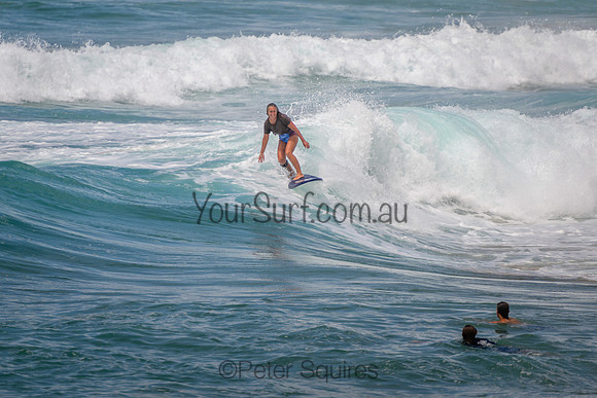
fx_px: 9112
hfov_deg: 3.8
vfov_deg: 2.5
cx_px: 290
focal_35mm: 549
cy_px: 160
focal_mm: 400
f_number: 5.6
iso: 160
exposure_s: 1/2000
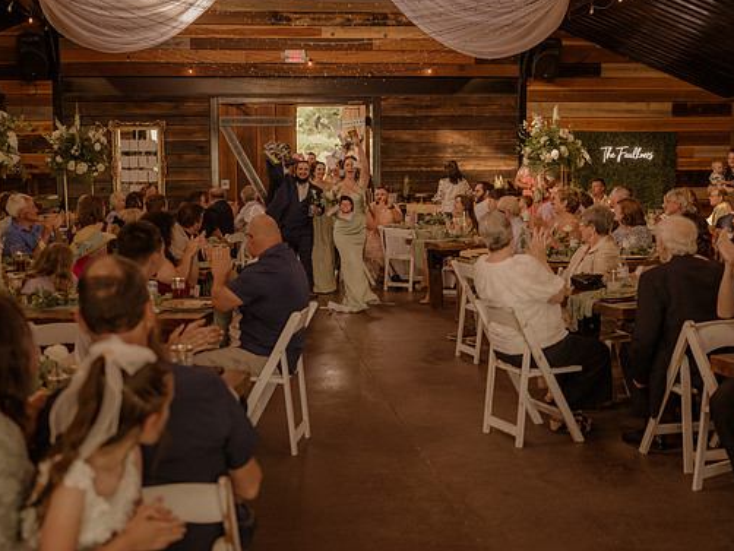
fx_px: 955
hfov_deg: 42.0
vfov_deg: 32.2
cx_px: 339
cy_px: 274
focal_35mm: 45
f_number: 2.8
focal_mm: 40
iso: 1000
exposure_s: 1/320
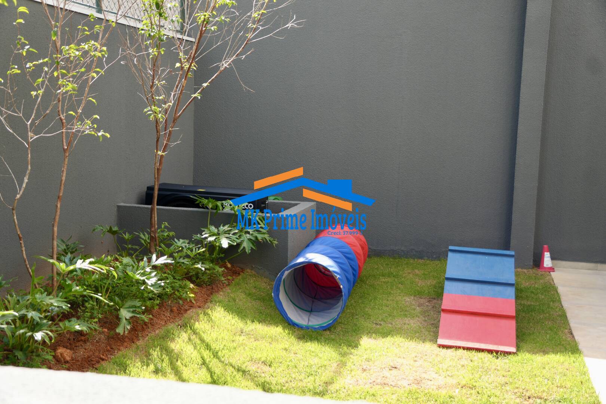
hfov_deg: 43.0
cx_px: 303
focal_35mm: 46
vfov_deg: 29.4
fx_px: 770
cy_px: 202
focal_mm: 30.5
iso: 100
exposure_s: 1/160
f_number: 4.5
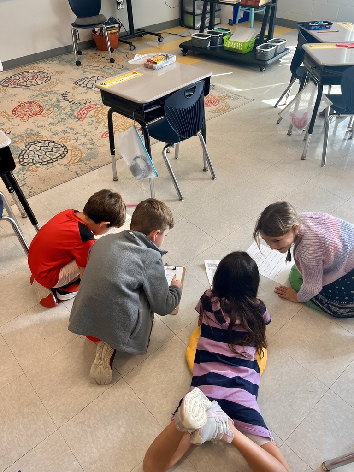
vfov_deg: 67.3
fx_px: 355
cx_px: 177
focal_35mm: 26
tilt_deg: -42.8
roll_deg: +4.4
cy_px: 236
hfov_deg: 53.1
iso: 100
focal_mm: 5.1
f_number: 1.6
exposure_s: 1/120
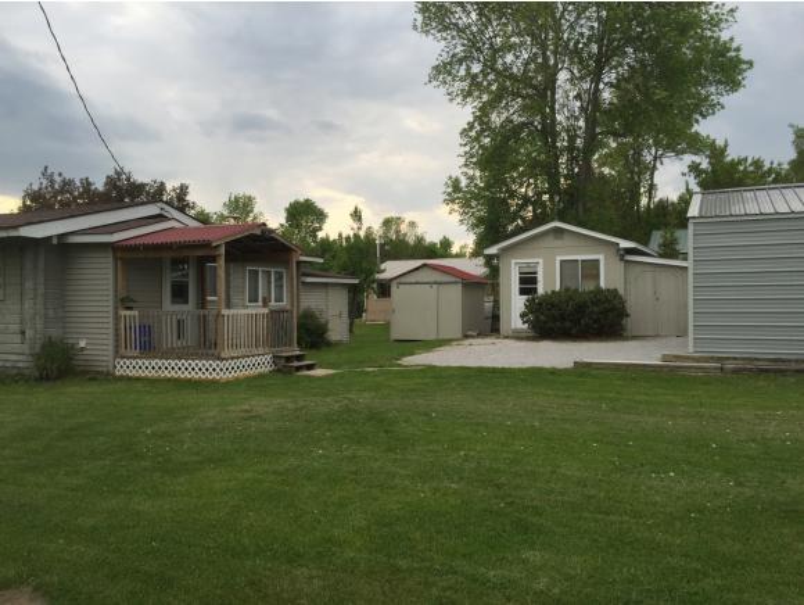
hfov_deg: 61.6
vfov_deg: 48.3
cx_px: 402
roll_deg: -0.2
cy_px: 302
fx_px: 674
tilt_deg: -1.9
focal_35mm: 29
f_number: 2.2
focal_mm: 4.15
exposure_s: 1/416
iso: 32
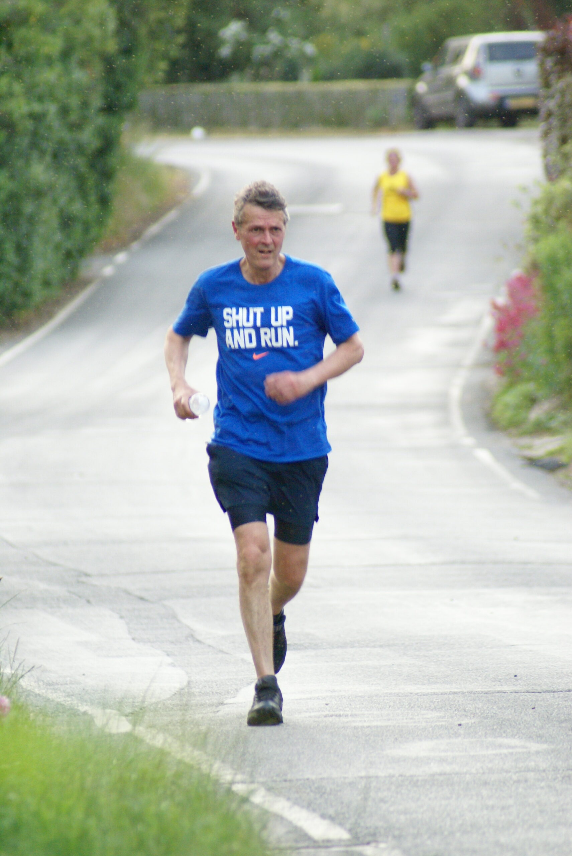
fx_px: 10705
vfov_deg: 4.6
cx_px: 286
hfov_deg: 3.1
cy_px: 428
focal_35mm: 450
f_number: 5.6
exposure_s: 1/125
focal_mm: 300
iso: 800
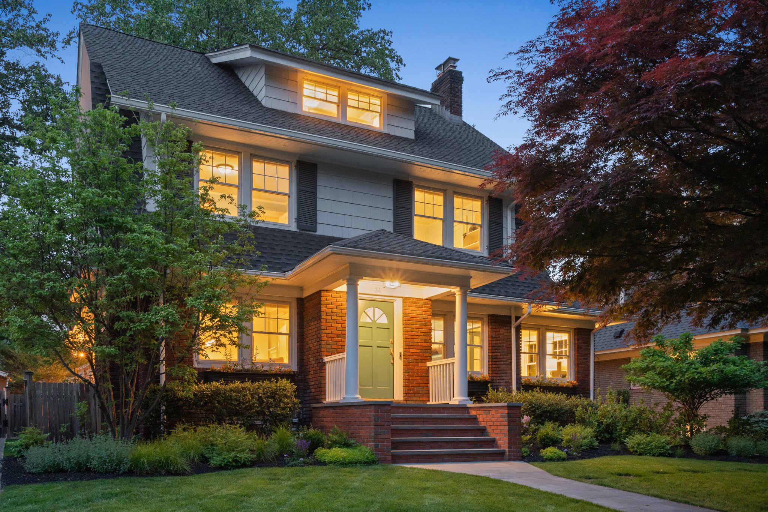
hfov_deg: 61.9
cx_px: 384
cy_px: 256
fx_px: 640
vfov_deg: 43.6
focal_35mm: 30
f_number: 8
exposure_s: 1/3.33
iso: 3200
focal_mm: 30
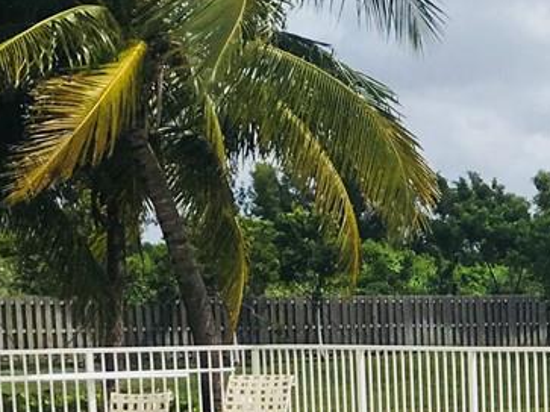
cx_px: 921
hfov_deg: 14.0
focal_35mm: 128
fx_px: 2033
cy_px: 565
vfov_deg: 11.2
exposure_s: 1/3663
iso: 25
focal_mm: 4.15
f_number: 2.2
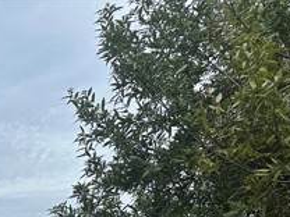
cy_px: 331
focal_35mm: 74
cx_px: -128
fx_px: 620
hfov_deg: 22.3
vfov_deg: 17.7
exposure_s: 1/5525
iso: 80
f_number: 1.78
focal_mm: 6.86
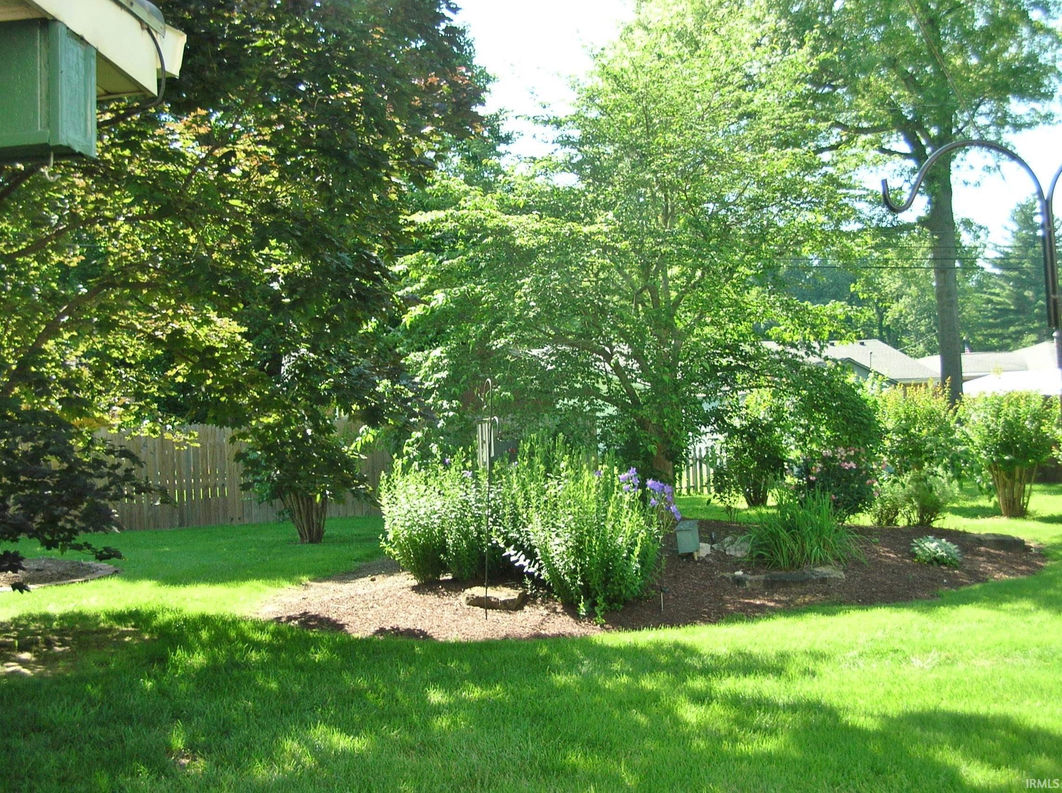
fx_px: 1103
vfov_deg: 39.6
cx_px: 531
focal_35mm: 36
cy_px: 396
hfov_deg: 51.4
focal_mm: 6
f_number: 2.7
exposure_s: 1/157
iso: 50
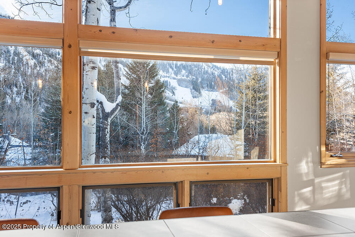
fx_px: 316
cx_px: 178
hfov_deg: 58.7
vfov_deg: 41.1
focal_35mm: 32
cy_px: 118
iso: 100
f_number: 7.1
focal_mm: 32
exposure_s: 1/1.67
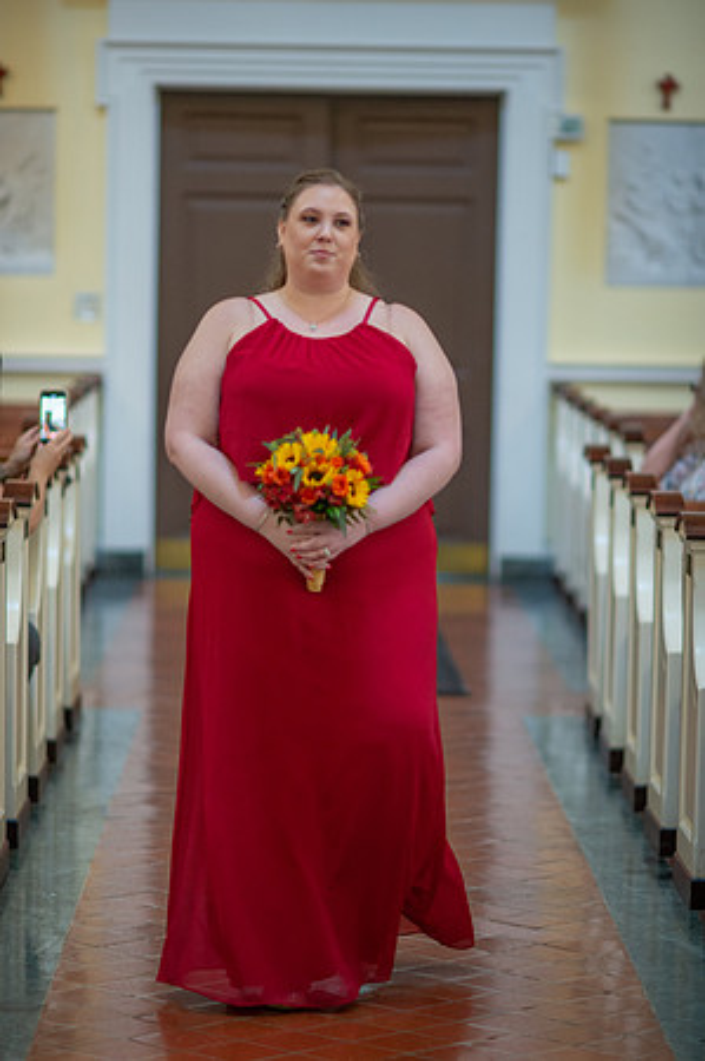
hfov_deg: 10.1
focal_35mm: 135
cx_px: 352
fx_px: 3975
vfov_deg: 15.2
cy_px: 530
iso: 1600
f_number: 2
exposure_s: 1/250
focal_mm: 135
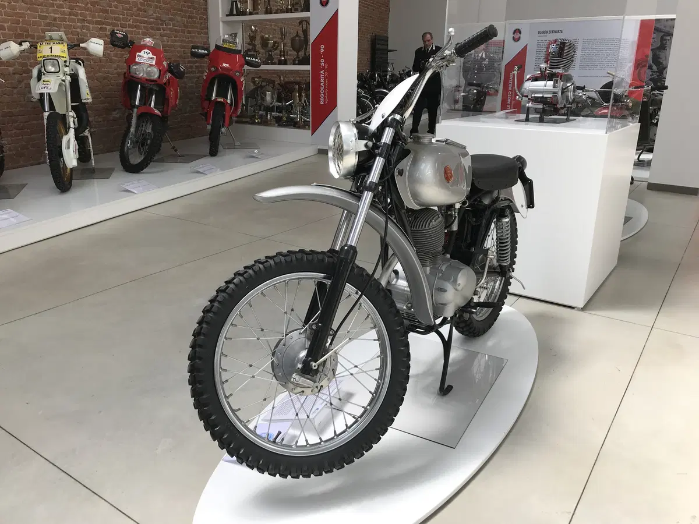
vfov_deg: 49.7
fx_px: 565
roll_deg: -0.7
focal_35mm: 28
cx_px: 350
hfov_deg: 63.4
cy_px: 262
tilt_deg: -16.9
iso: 20
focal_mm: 3.99
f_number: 1.8
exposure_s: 1/298
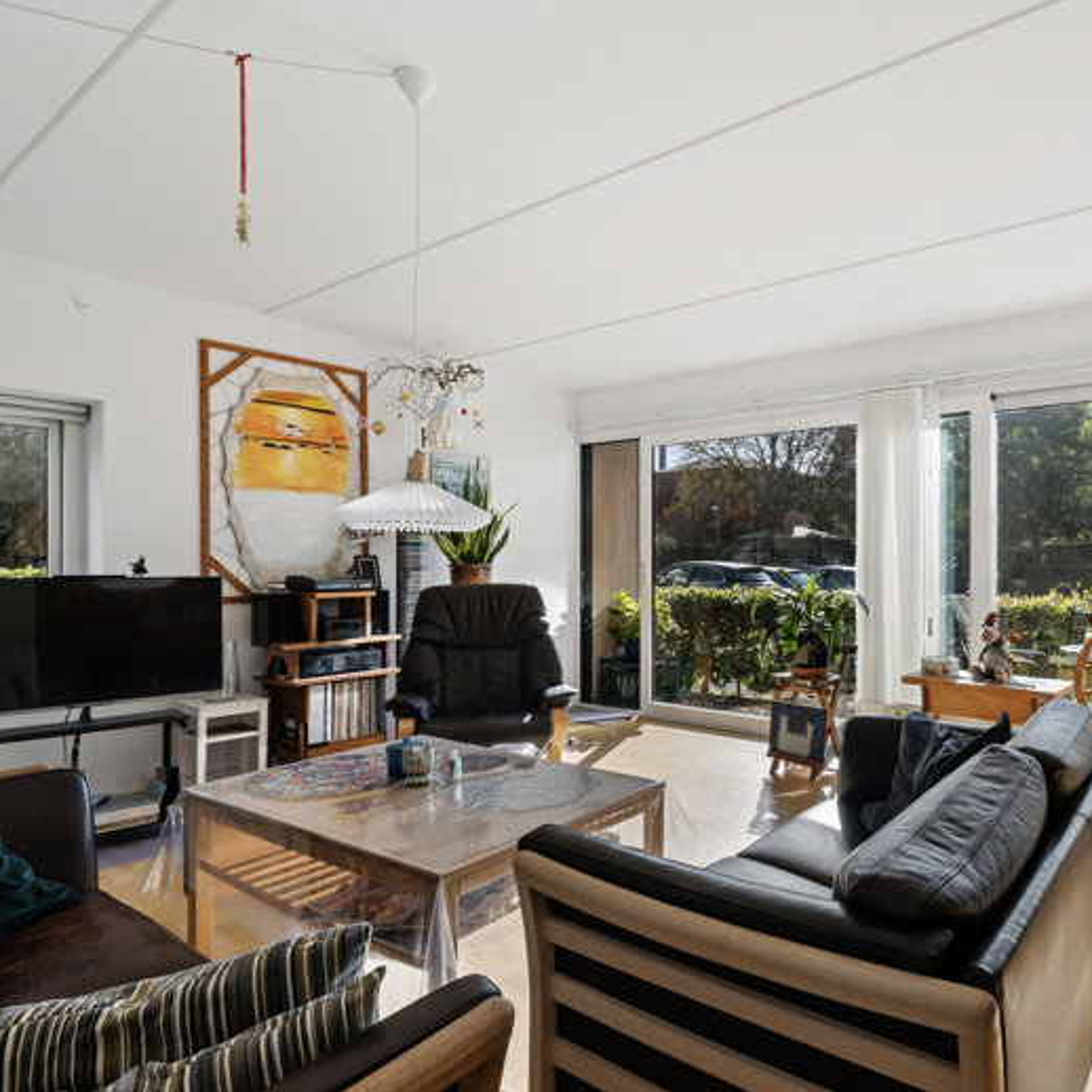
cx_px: 740
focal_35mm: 21
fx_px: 749
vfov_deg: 72.1
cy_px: 560
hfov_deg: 69.8
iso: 160
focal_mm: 16
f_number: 10
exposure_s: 1/100
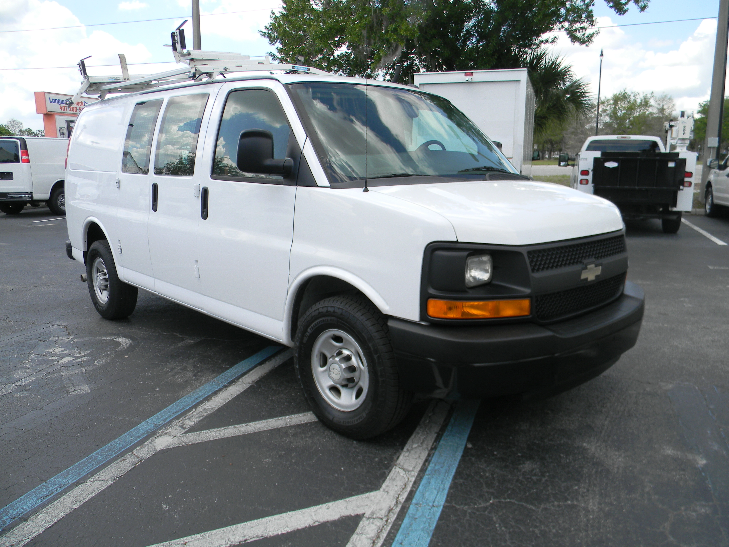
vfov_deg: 49.7
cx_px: 364
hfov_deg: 63.4
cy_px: 274
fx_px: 590
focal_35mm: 28
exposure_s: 1/437
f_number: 3.5
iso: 80
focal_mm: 5
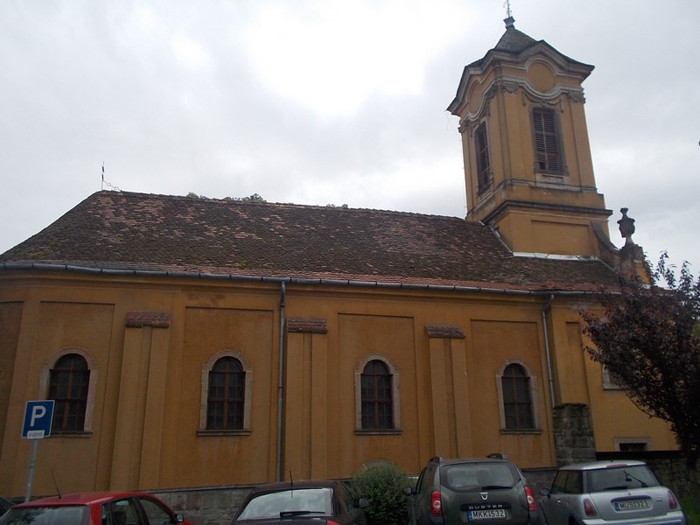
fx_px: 586
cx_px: 350
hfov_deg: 61.7
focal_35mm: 29
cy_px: 262
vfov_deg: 48.2
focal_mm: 4.1
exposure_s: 1/500
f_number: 3.3
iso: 80
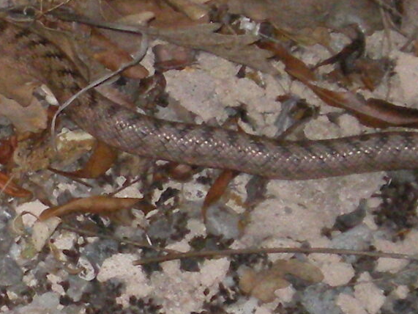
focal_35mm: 278
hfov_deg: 7.0
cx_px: -230
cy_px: 198
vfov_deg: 5.3
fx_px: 3356
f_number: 4.2
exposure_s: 1/40
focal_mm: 10.3
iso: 400
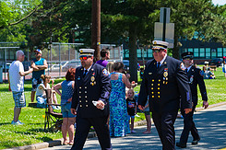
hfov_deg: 14.0
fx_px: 922
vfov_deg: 9.3
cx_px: 141
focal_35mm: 147
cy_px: 75
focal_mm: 62
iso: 200
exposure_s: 1/1600
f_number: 5
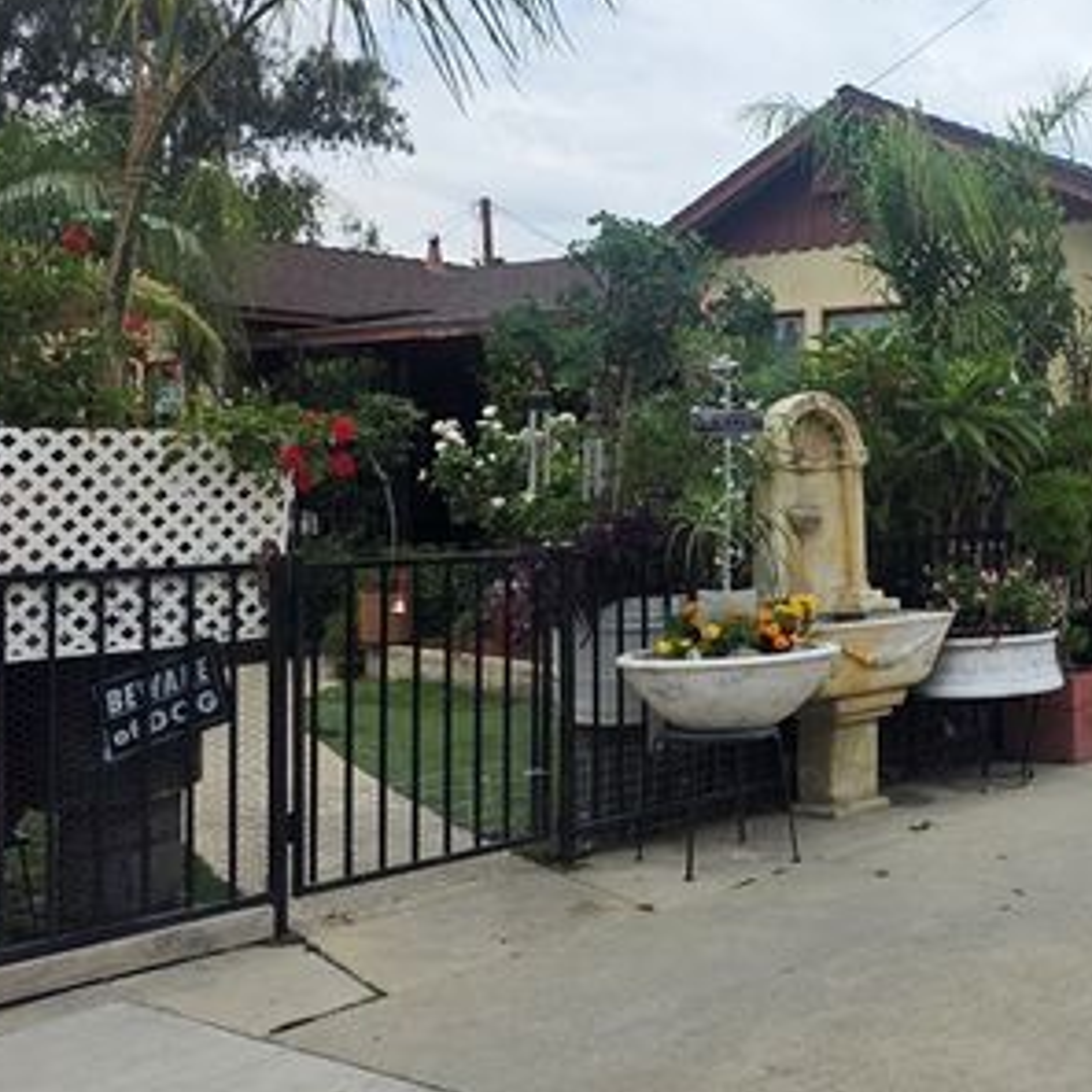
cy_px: 446
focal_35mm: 44
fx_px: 1570
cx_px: 1007
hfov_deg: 35.8
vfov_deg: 38.2
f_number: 1.7
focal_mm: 6.25
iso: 80
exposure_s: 1/5778
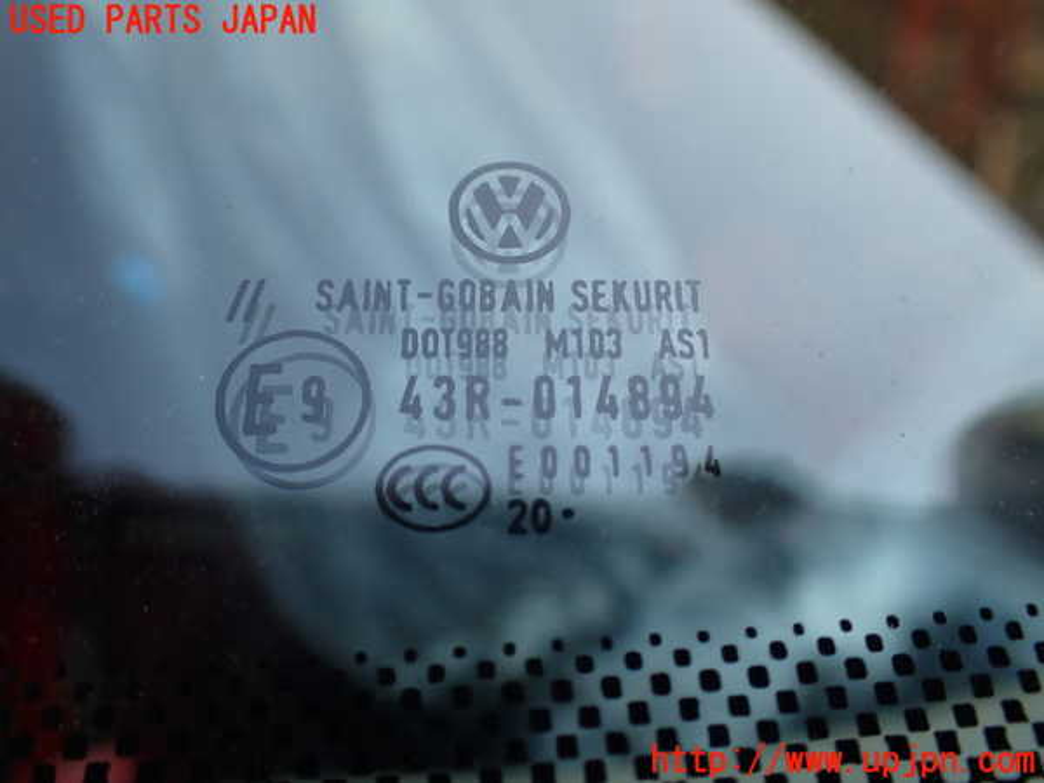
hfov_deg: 60.0
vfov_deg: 46.8
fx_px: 905
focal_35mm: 30
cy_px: 392
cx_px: 522
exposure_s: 1/160
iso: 100
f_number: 2.3
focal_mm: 5.4
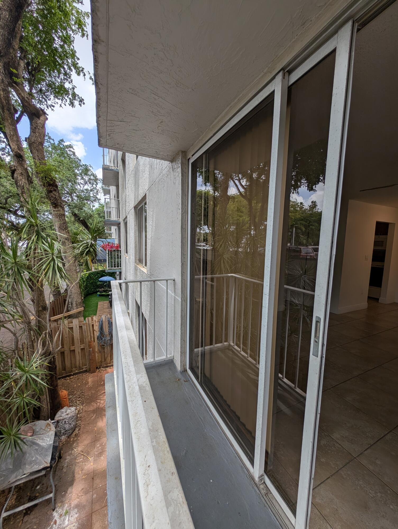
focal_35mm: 12
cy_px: 264
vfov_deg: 110.5
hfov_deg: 94.6
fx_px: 184
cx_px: 199
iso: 33
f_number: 1.95
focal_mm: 2.23
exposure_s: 1/856
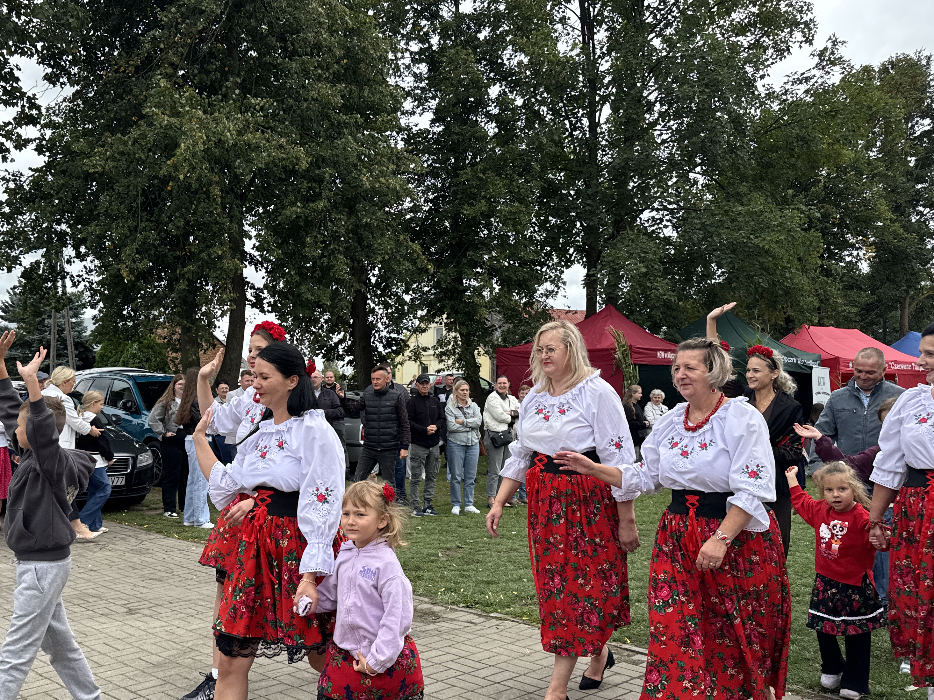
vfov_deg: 42.9
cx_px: 353
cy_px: 389
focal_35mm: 33
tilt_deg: +0.2
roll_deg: +0.8
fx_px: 890
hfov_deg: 54.8
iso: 80
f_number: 1.78
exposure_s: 1/1094
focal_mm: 6.76
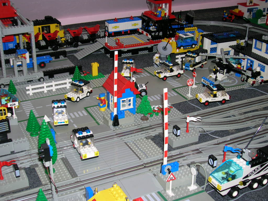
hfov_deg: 38.2
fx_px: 387
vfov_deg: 29.1
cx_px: 134
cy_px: 100
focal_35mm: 50
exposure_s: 1/60.1
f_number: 3.3
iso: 50
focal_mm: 8.4
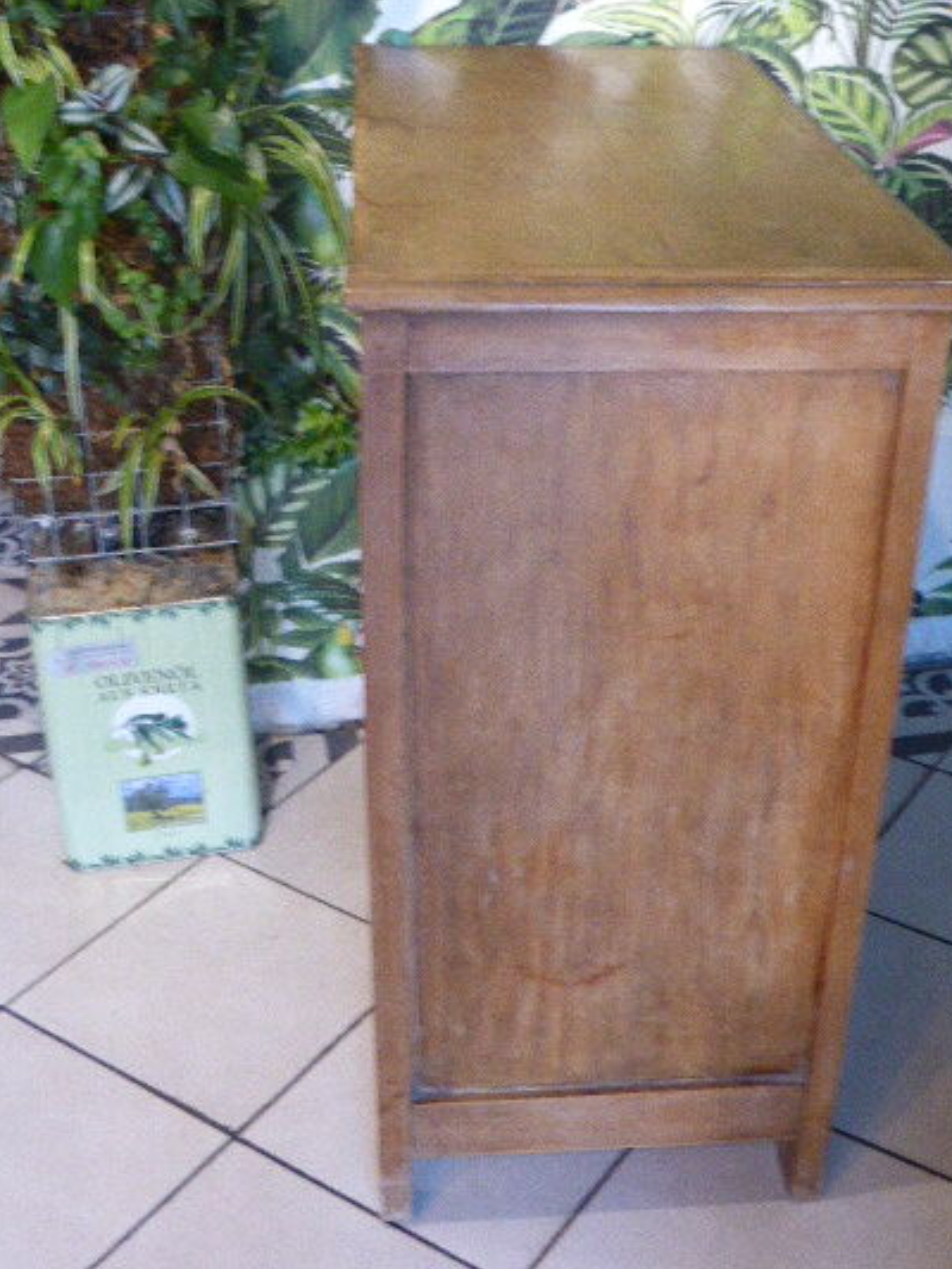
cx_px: 564
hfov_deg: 30.2
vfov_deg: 39.6
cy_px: 545
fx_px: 1759
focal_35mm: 48
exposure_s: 1/15
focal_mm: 6.9
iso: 800
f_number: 3.9
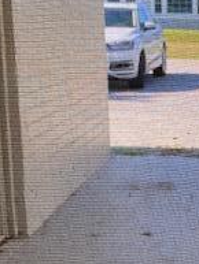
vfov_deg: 22.6
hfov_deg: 16.5
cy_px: 190
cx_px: 239
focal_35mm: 86
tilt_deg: -12.4
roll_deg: -2.3
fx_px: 658
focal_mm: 4.25
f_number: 1.8
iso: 32
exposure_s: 1/363
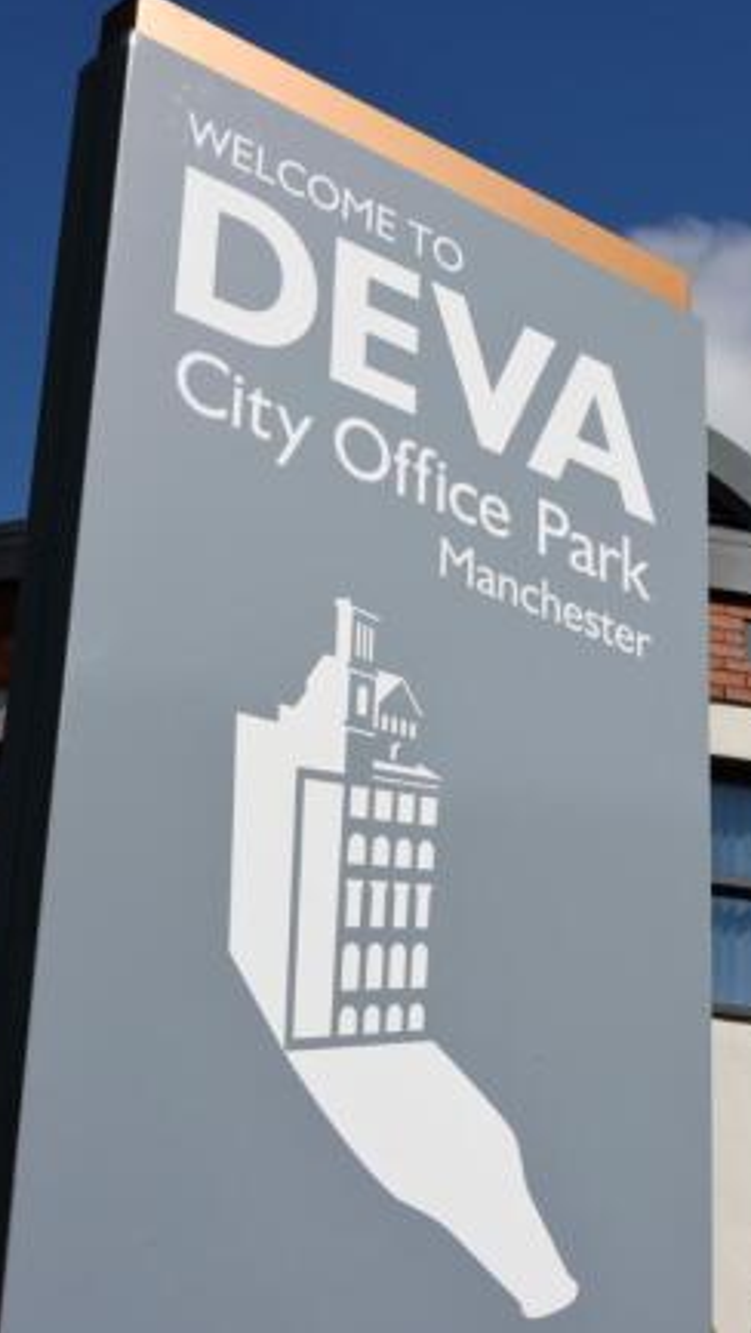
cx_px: 360
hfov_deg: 16.3
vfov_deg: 28.6
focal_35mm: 74
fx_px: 2616
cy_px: 663
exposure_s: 1/640
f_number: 20
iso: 640
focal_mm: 70
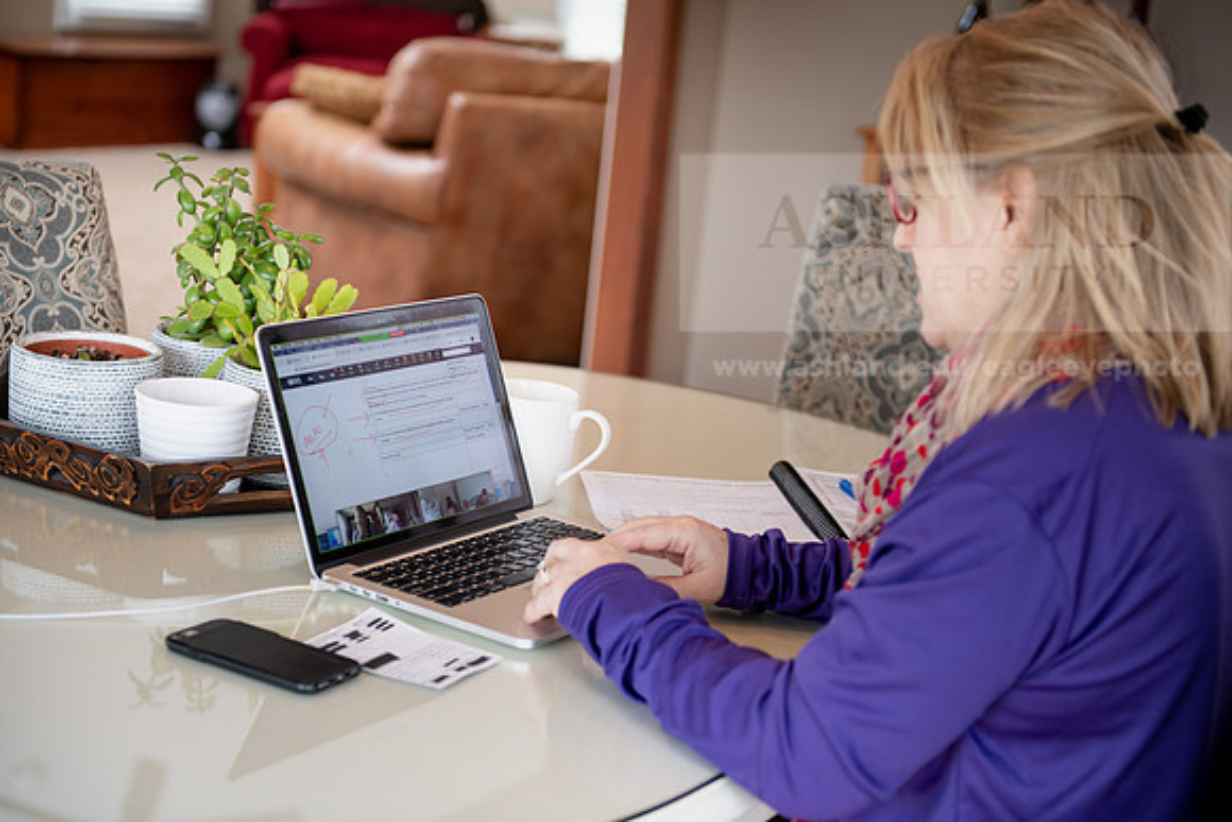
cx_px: 616
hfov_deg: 32.4
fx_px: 2122
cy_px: 411
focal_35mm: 62
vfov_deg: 21.9
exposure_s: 1/125
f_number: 3.2
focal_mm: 62
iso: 320
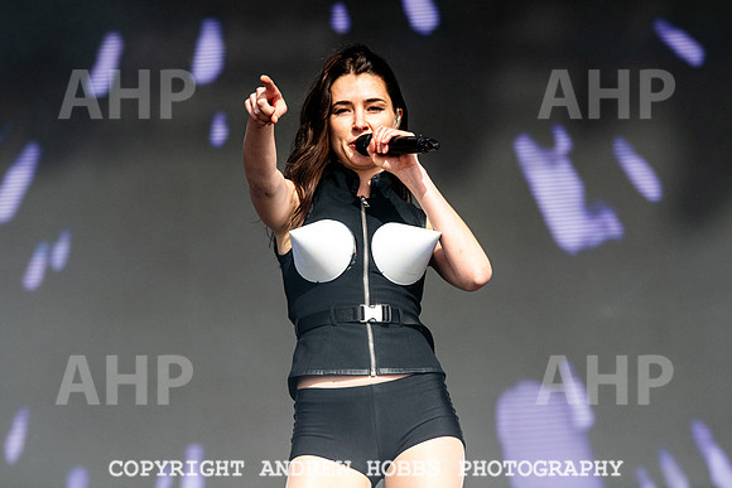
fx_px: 4742
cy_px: 180
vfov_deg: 5.9
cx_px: 366
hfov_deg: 8.8
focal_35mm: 233
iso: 250
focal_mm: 185
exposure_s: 1/6400
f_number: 4.5
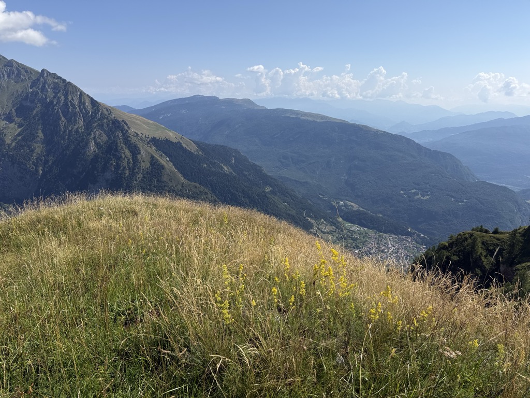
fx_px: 367
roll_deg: -1.9
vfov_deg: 56.8
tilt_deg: -16.4
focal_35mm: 24
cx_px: 265
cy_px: 199
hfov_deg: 71.6
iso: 80
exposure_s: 1/6173
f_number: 1.78
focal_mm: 6.76
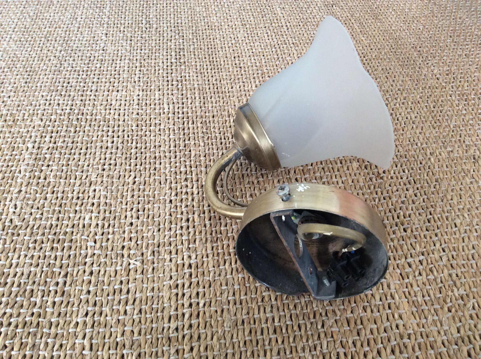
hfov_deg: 56.9
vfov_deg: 44.1
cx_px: 240
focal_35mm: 32
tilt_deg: -47.5
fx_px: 444
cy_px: 180
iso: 160
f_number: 2.4
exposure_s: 1/25
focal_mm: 3.3
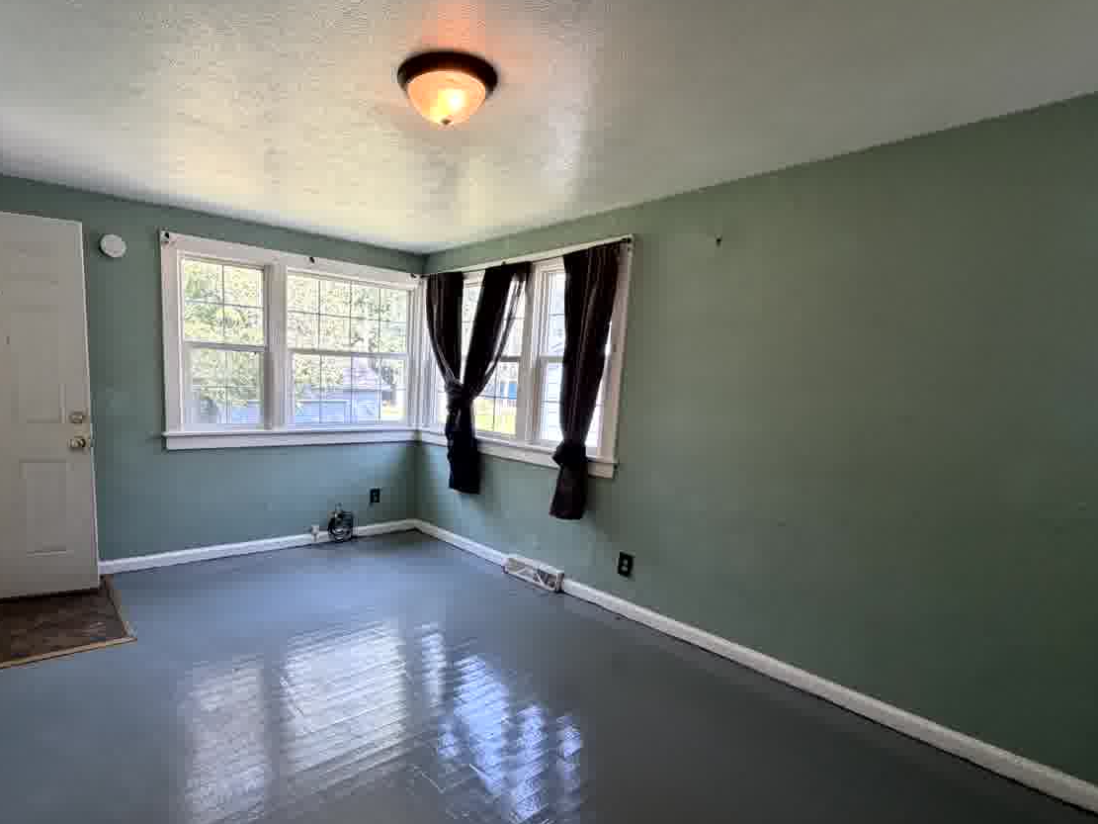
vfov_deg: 71.4
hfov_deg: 86.8
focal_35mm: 18
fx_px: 571
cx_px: 448
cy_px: 455
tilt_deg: -7.7
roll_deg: -1.3
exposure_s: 1/120
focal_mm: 2.22
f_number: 2.2
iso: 250
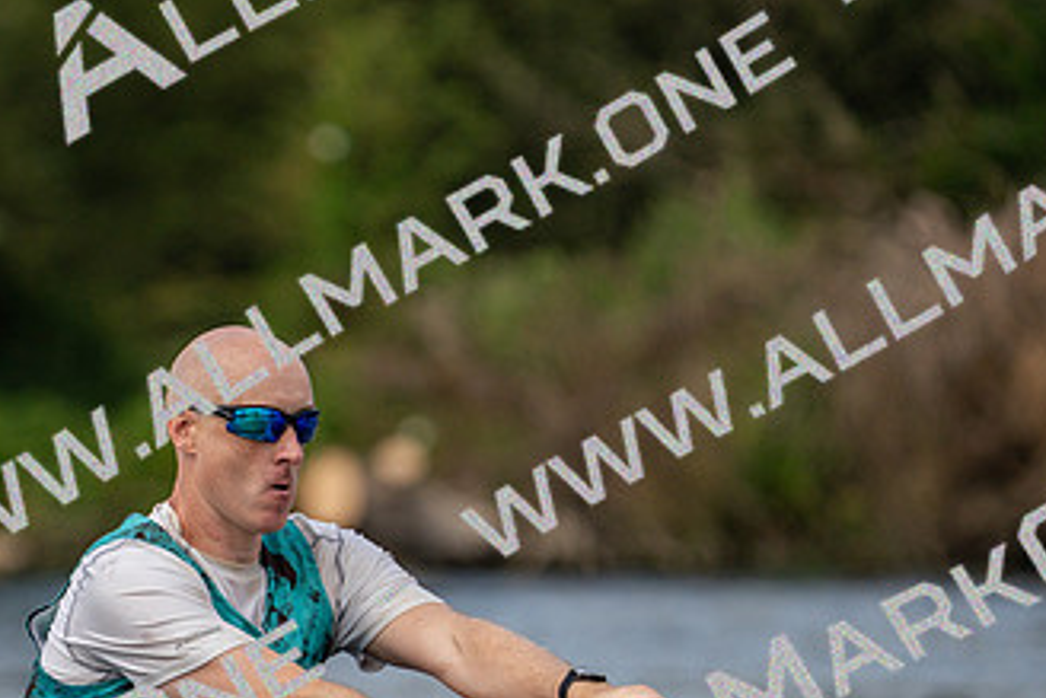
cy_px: 610
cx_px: 230
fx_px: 21568
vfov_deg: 1.9
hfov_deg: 2.8
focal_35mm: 742
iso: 400
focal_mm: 419
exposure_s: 1/1600
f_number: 6.3
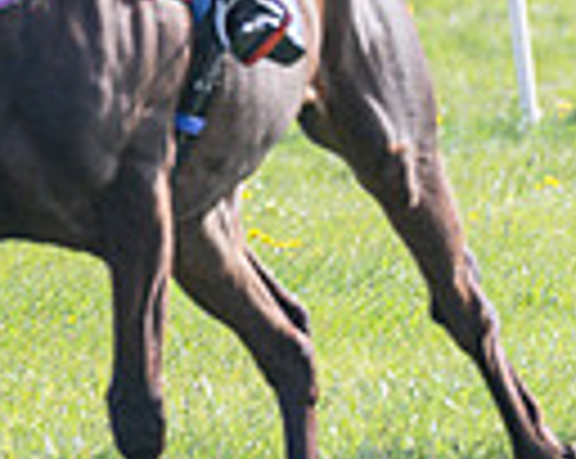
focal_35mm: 1328
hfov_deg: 1.5
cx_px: 71
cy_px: 169
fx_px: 22604
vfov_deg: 1.2
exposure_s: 1/1600
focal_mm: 200
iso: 400
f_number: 4
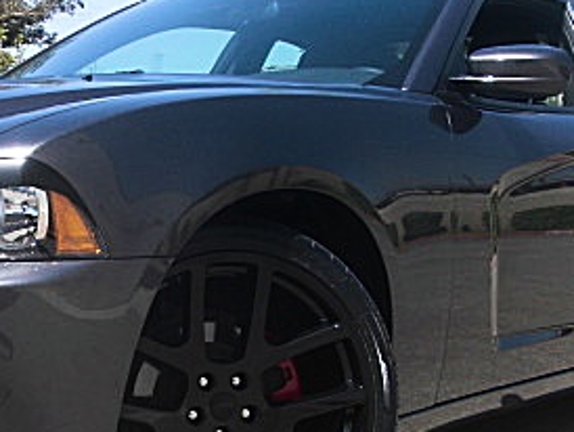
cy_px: 308
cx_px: 163
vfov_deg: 17.5
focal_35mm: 84
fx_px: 1394
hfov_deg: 23.1
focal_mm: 6.3
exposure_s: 1/400
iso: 50
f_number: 2.8
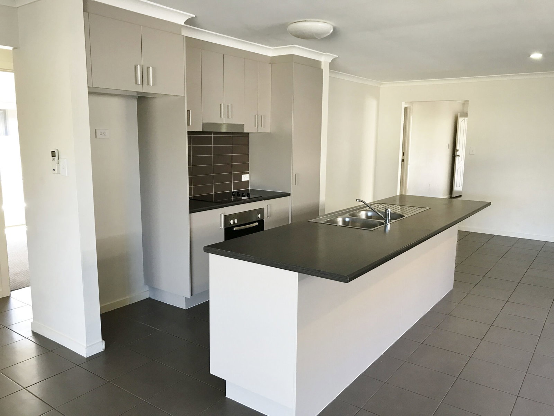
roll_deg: +0.0
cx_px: 277
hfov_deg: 63.4
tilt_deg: -8.6
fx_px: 448
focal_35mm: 28
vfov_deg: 49.7
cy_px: 208
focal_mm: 3.99
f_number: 1.8
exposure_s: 1/20
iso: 32
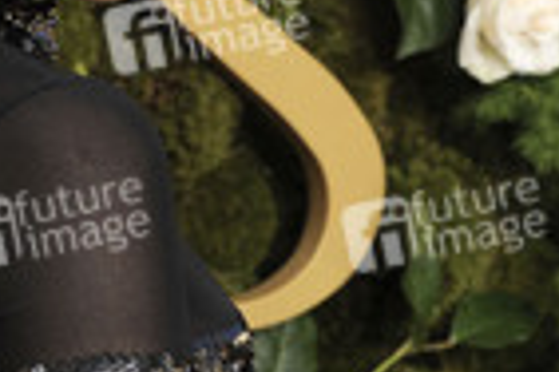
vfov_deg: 2.5
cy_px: -71
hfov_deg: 3.8
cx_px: 99
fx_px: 8400
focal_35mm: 541
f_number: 10
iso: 800
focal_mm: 170
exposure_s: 1/250
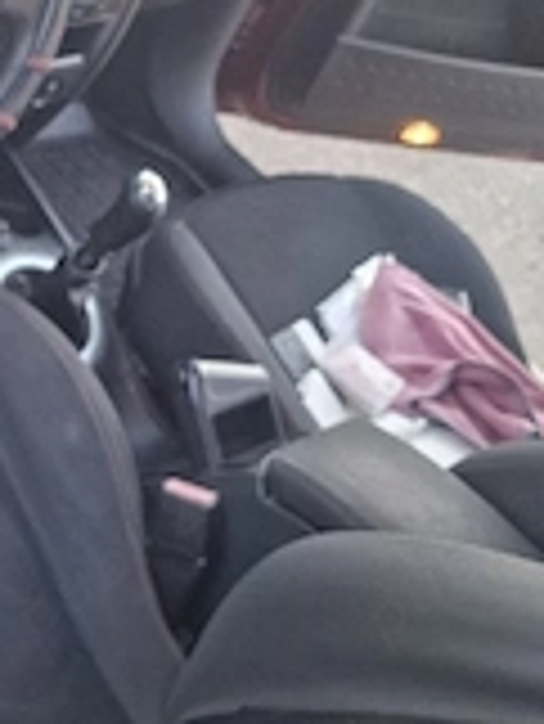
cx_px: -99
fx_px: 1193
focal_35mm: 57
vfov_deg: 33.4
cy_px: 234
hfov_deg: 23.6
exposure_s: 1/120
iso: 640
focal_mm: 6.4
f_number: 1.8
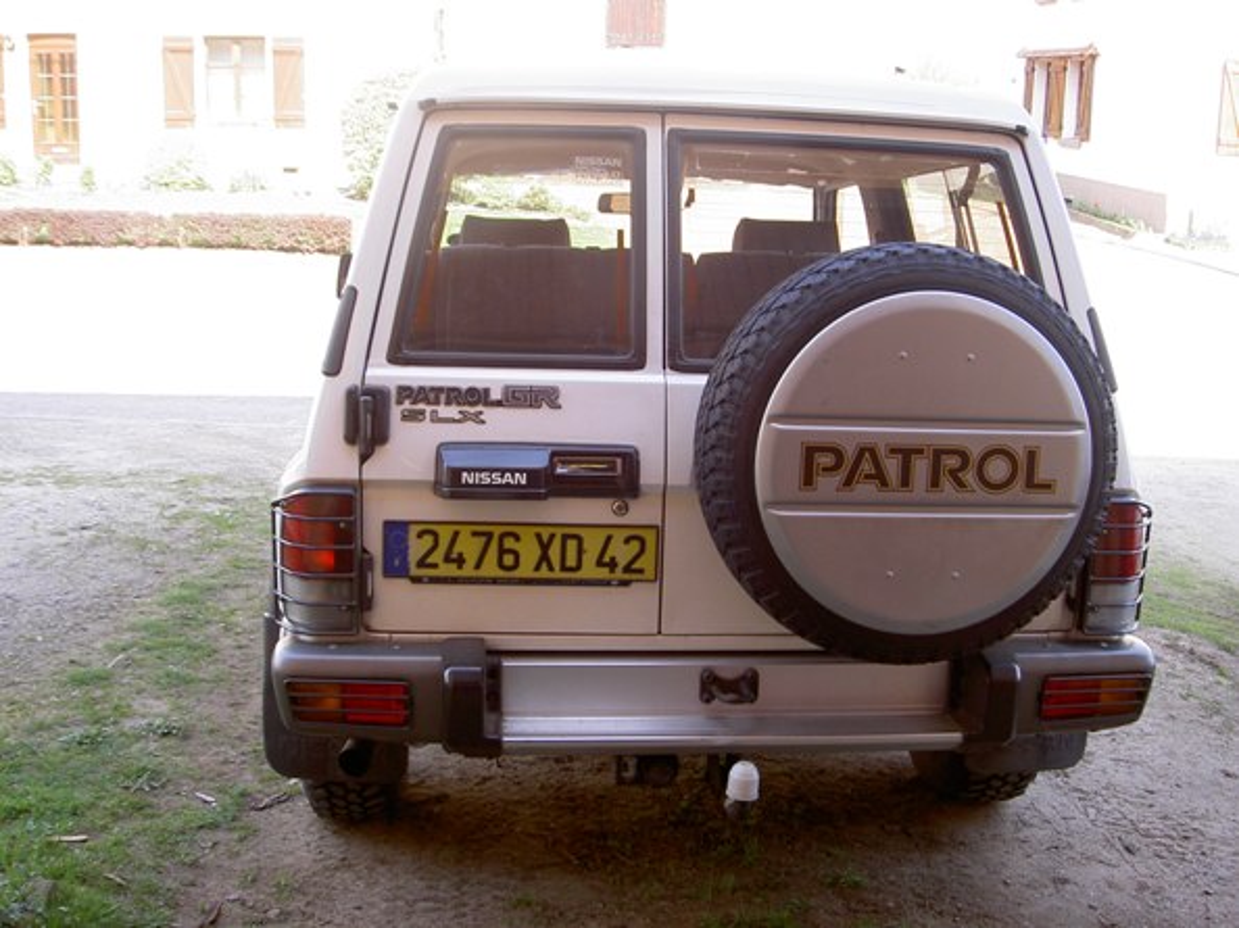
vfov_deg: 36.8
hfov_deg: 47.9
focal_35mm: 39
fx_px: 1395
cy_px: 464
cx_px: 620
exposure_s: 1/100
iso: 100
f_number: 4.7
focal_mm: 8
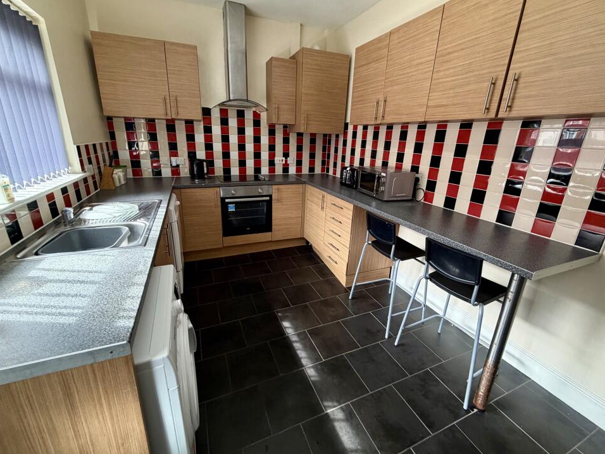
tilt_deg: -17.5
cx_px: 301
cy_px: 215
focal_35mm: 15
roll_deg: -1.2
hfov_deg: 98.2
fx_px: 262
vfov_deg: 81.7
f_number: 2.2
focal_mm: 2.22
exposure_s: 1/100
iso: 250
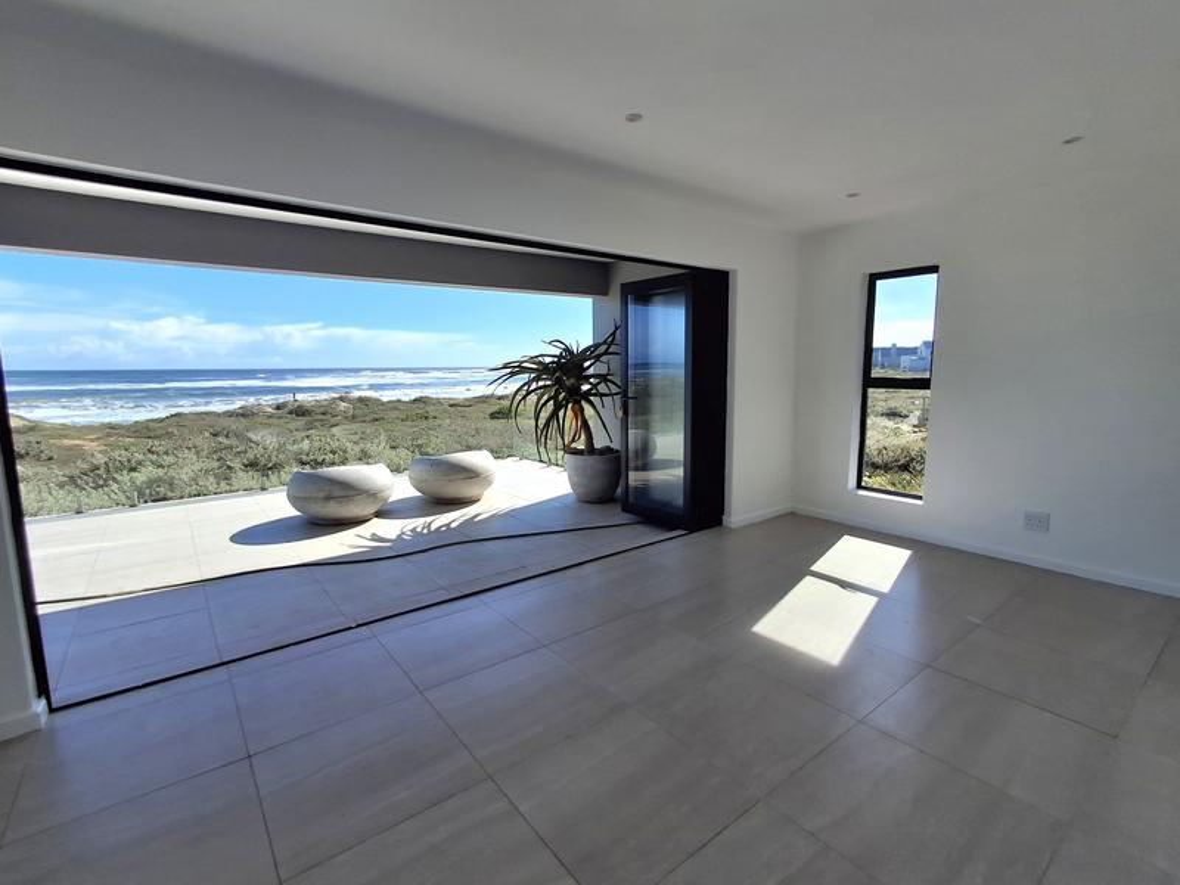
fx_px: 545
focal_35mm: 16
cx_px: 590
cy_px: 442
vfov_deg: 78.1
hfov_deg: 94.5
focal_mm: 1.64
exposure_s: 1/1429
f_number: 2.2
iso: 40
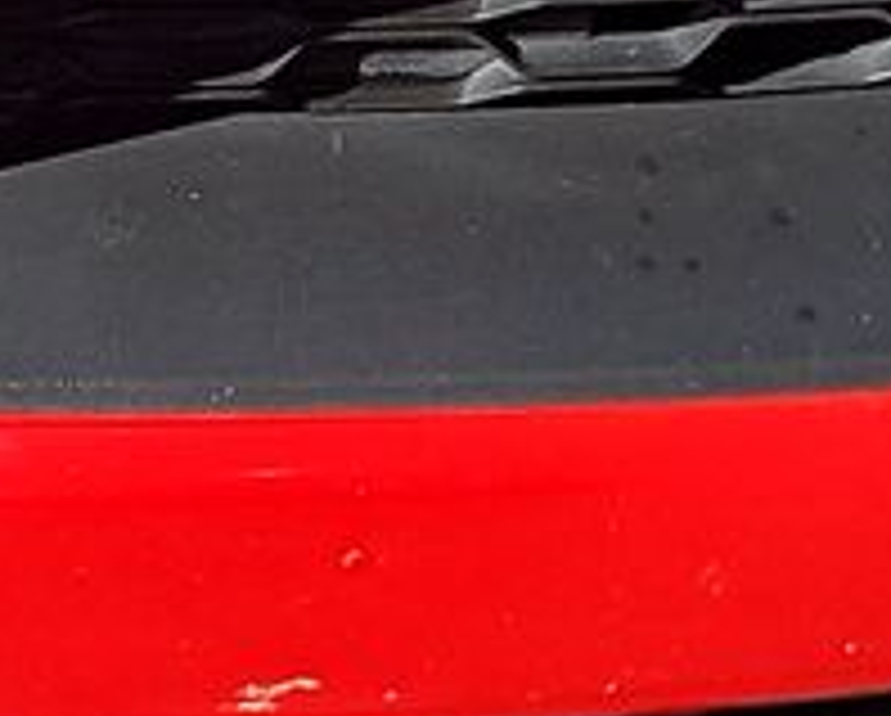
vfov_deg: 7.6
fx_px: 4991
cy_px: -1054
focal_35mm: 189
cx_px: 310
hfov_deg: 10.2
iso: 50
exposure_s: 1/669
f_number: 1.8
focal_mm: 6.7
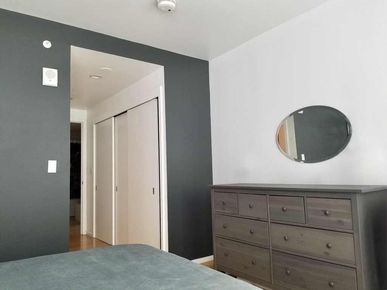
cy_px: 145
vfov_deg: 53.1
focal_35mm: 26
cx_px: 194
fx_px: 291
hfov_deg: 67.3
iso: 100
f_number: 1.7
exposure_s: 1/120
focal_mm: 4.3
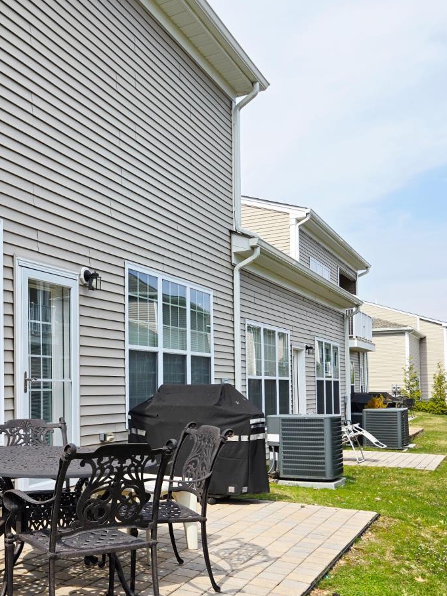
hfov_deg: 36.2
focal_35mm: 38
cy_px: 363
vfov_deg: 48.6
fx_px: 654
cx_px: 75
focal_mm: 5.4
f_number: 1.8
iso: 25
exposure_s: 1/1429
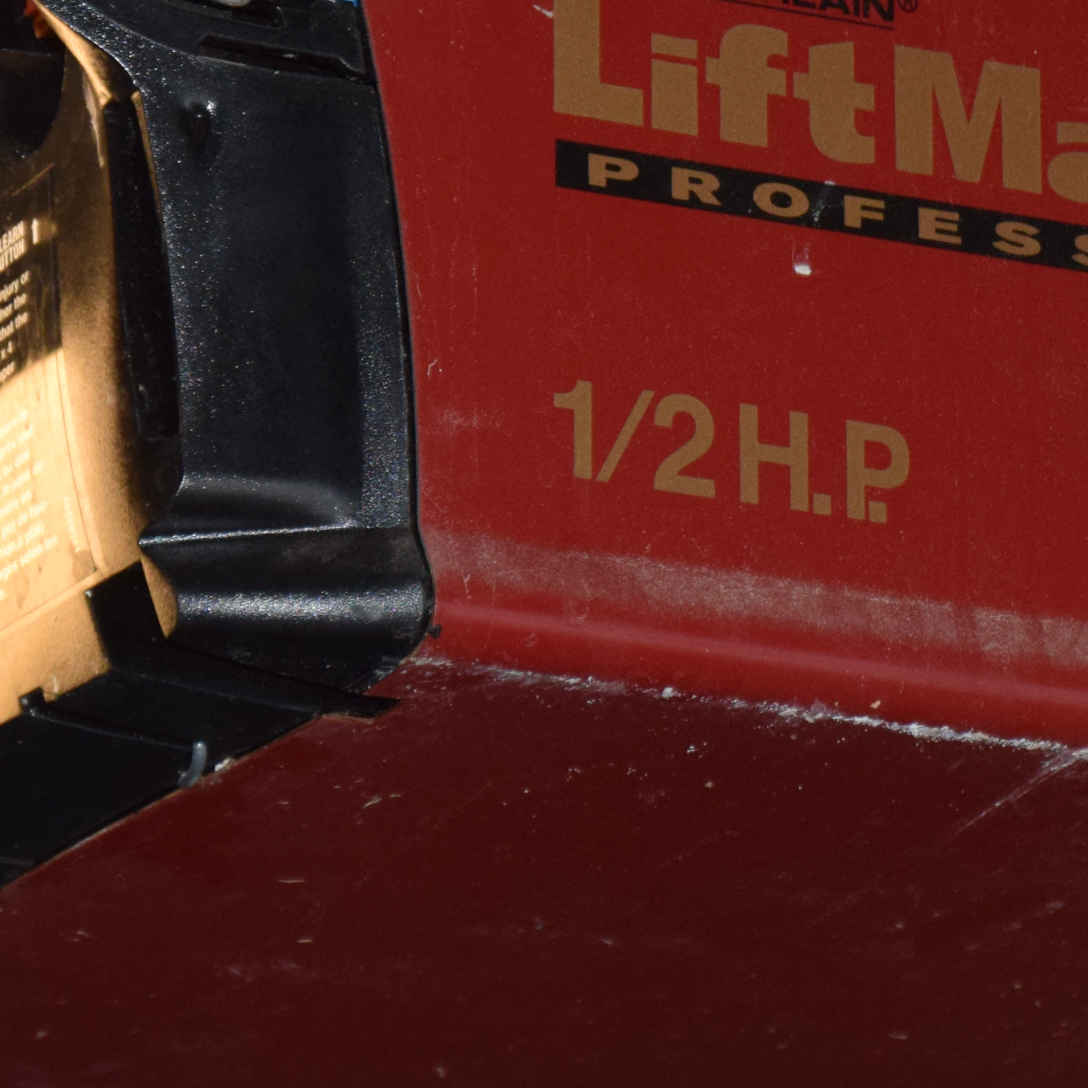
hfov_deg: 5.7
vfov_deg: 5.7
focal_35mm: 305
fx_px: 10858
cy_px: 215
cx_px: 735
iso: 800
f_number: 5.3
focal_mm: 75
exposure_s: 1/100
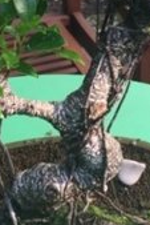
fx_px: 667
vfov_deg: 18.8
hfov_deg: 12.8
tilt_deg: -31.2
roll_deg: +1.9
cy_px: 30
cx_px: 97
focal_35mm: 107
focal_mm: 4.15
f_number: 2.2
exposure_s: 1/100
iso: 40
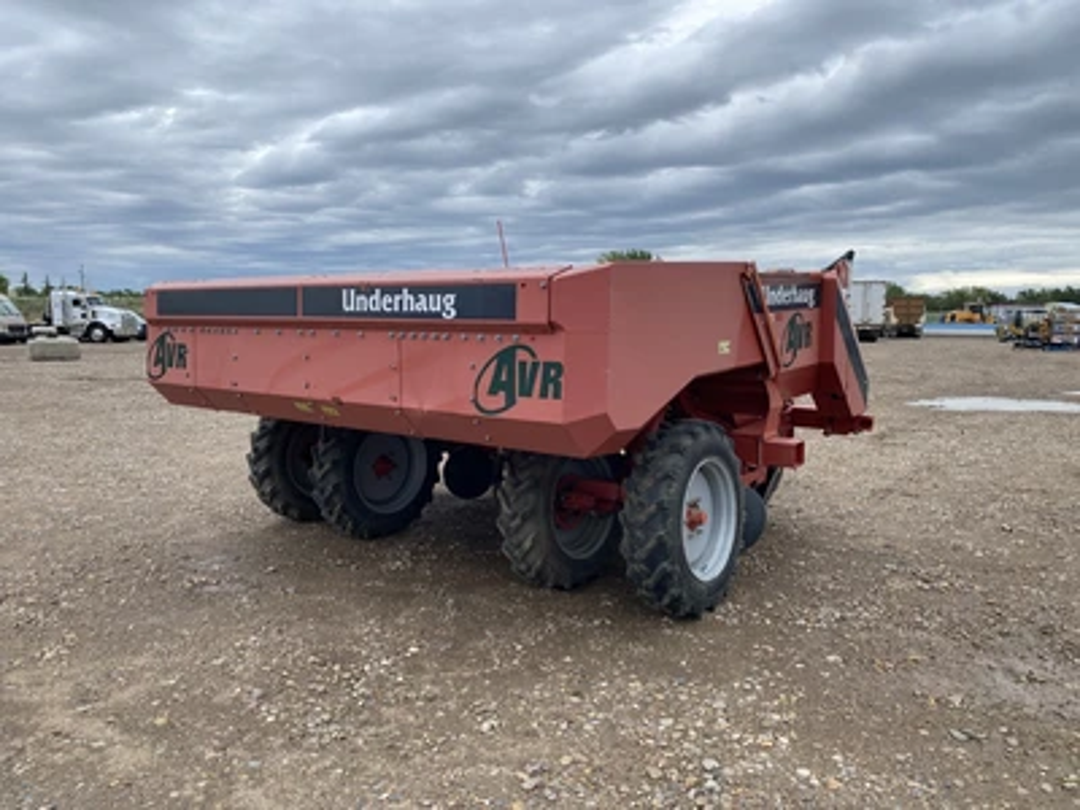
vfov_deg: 53.1
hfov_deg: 67.3
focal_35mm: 26
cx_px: 540
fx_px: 811
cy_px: 405
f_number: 1.8
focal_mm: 4.25
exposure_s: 1/998
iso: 32
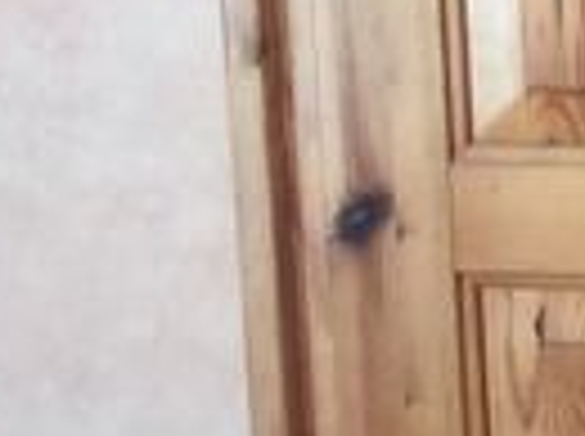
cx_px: 1395
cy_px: 110
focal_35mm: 246
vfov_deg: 6.0
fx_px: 4150
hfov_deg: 7.5
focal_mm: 3.3
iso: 80
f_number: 2.4
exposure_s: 1/25
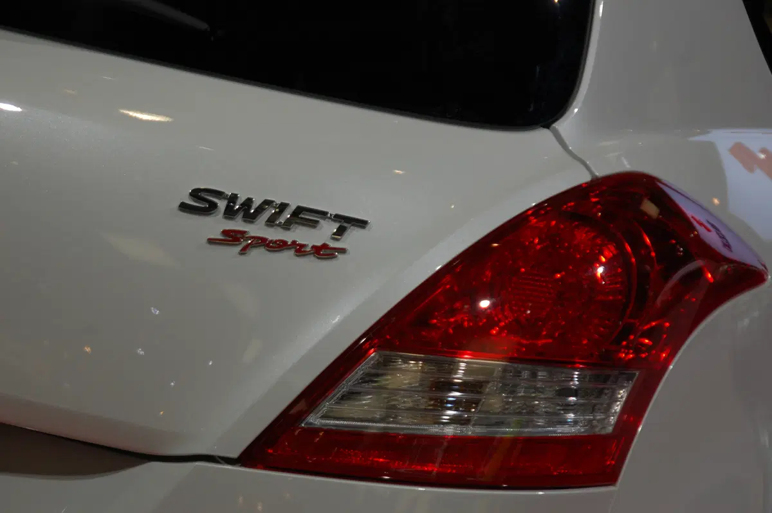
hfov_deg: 15.9
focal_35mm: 129
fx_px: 2764
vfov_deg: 10.6
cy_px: 256
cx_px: 386
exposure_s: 1/200
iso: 400
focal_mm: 86
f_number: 5.6
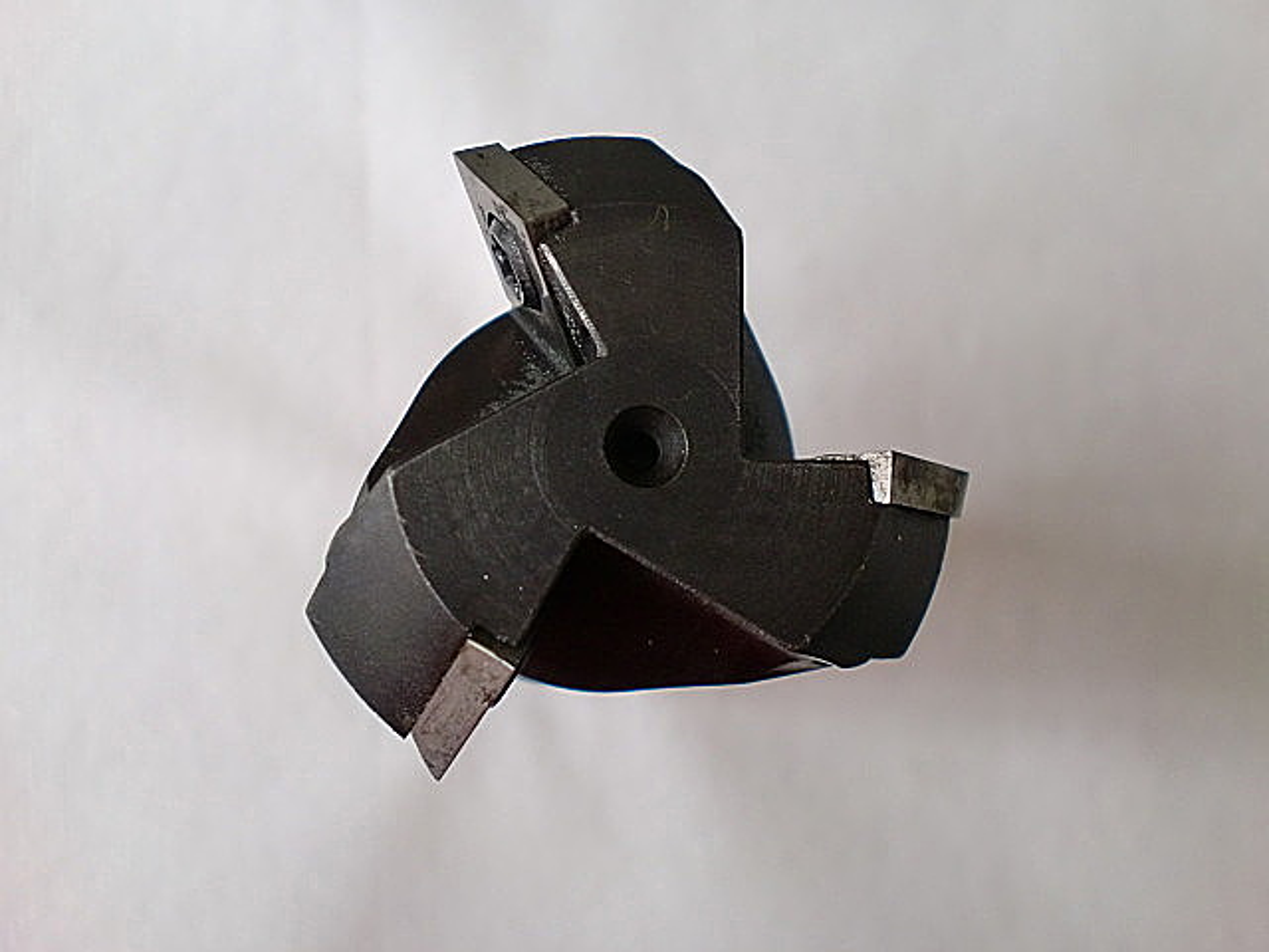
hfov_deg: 52.6
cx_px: 634
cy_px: 476
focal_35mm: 35
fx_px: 1283
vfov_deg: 40.7
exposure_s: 1/60
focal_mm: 6.3
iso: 200
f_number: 3.1
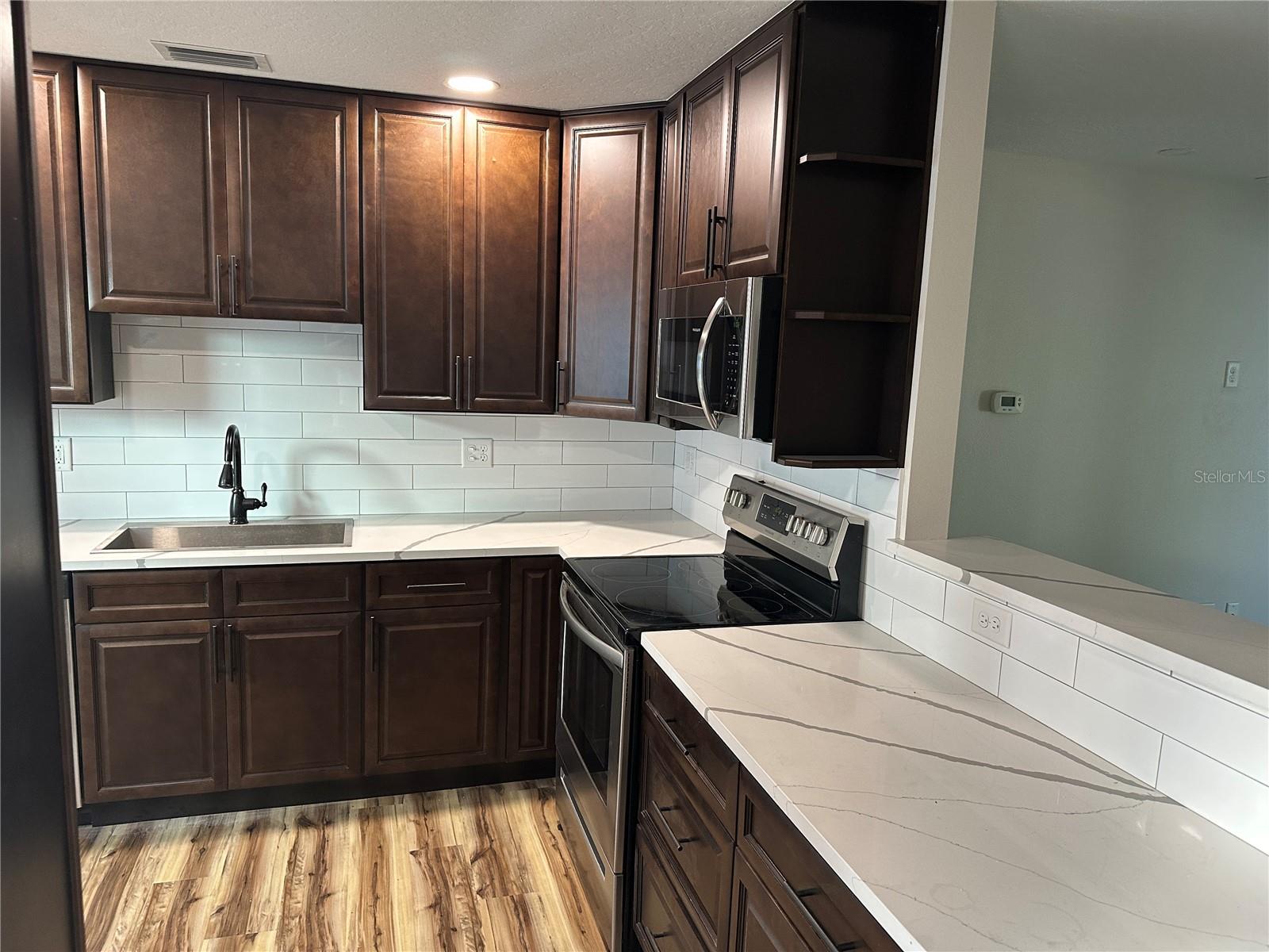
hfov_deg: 71.6
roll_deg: -2.7
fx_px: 880
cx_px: 634
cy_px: 476
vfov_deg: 56.8
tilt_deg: -9.0
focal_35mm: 24
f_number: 1.78
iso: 200
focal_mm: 6.86
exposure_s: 1/60
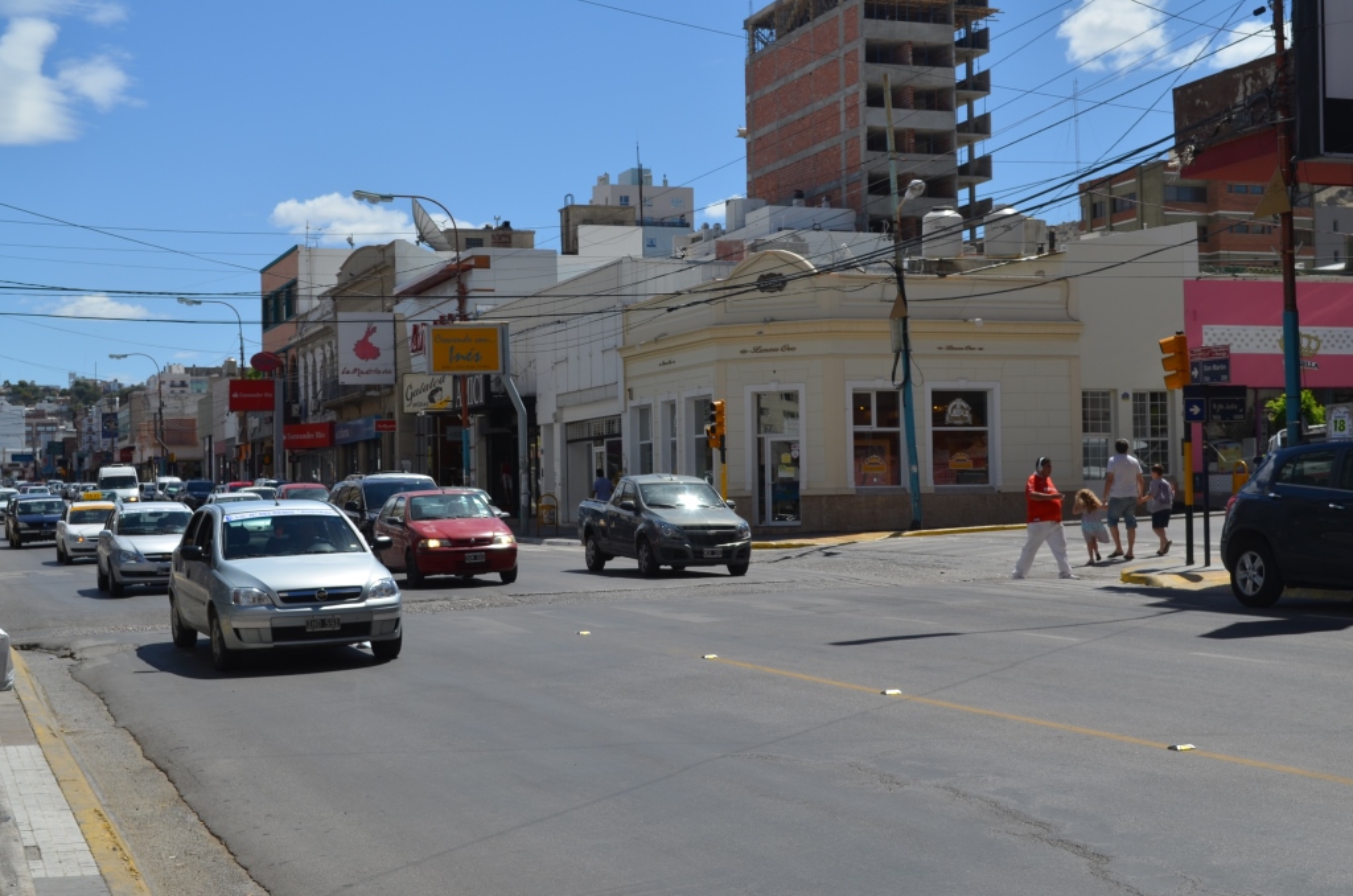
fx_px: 2025
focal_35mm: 54
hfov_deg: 36.9
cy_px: 448
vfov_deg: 24.9
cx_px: 676
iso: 100
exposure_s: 1/320
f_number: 9
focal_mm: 36
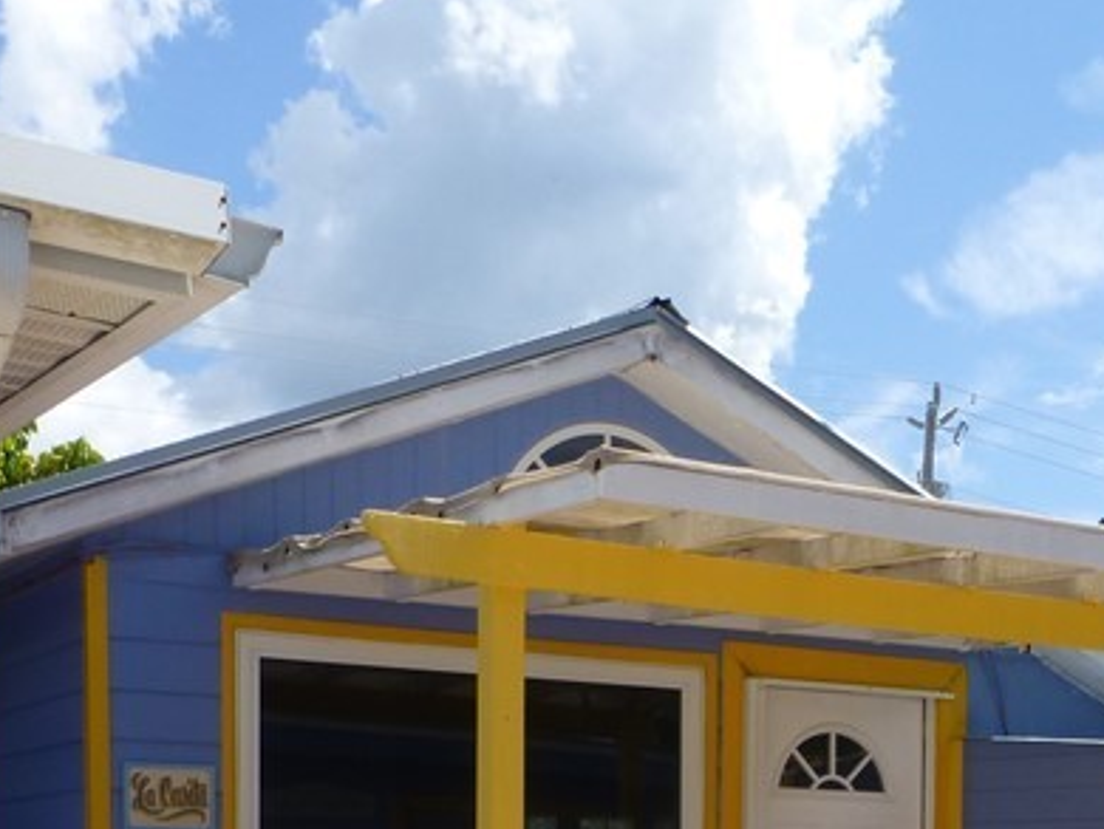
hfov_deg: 30.5
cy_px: 1016
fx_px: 2010
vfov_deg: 21.5
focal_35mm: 63
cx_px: 736
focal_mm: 4.3
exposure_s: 1/1000
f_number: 4
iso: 100
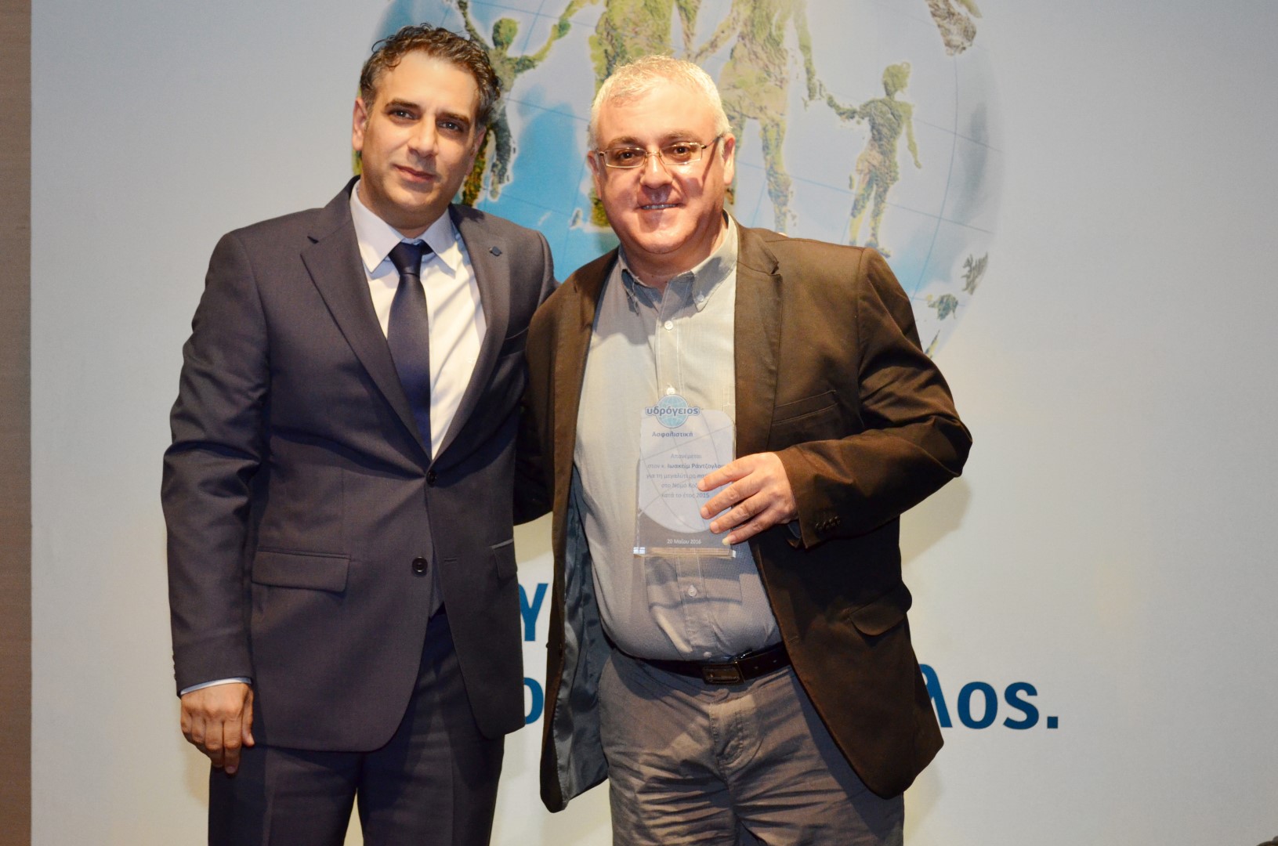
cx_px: 639
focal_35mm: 60
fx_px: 2125
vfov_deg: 22.5
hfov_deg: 33.5
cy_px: 423
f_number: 5.3
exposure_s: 1/125
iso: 1600
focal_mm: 40
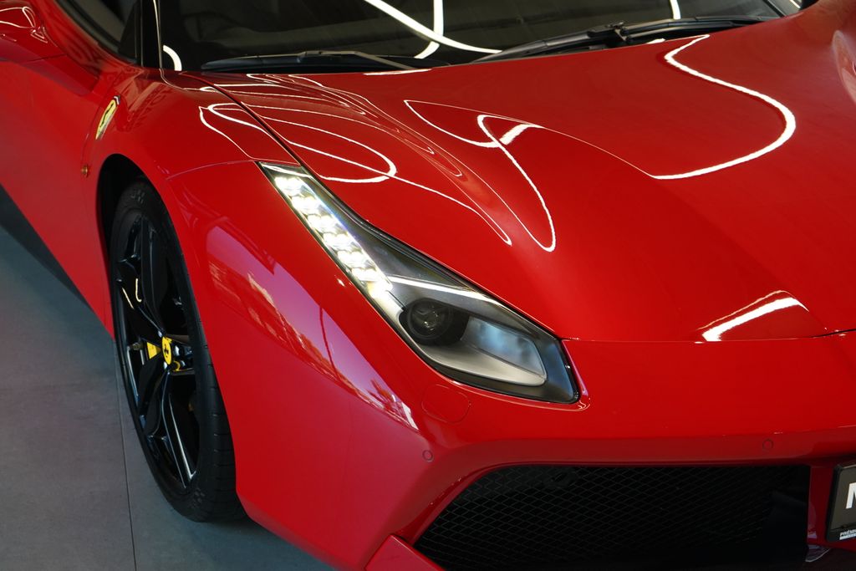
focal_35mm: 70
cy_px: 286
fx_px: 1665
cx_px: 428
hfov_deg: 28.8
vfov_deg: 19.5
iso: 3200
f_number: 5.6
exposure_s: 1/160
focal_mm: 70
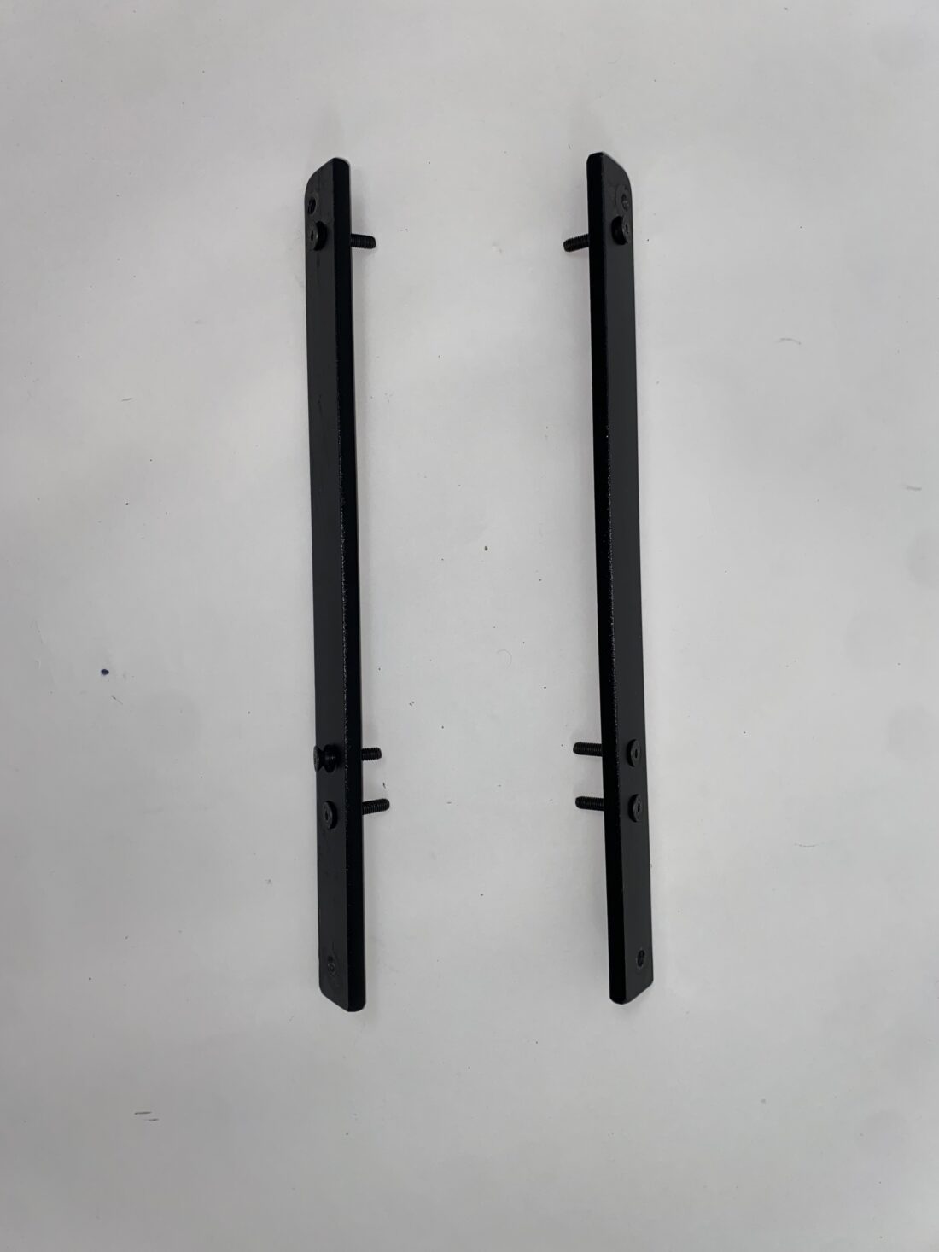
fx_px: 941
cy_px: 626
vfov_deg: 67.3
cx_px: 470
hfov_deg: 53.1
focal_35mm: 26
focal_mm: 4.25
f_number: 1.8
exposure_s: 1/153
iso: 32
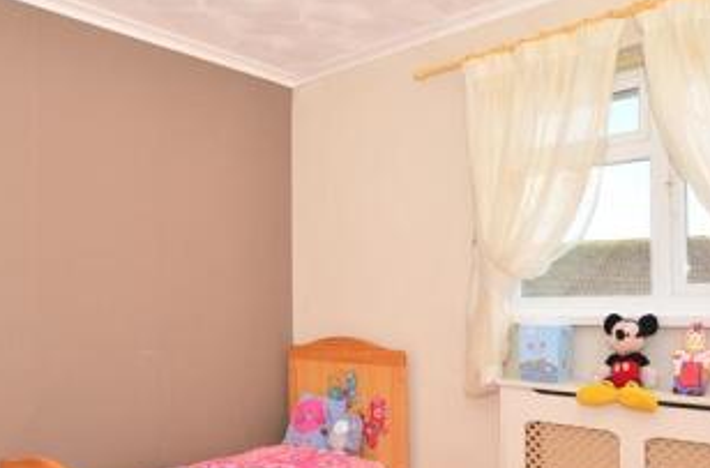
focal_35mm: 32
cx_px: 337
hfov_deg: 58.9
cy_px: 297
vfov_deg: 40.5
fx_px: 629
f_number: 5
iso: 200
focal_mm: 10
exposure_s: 1/60
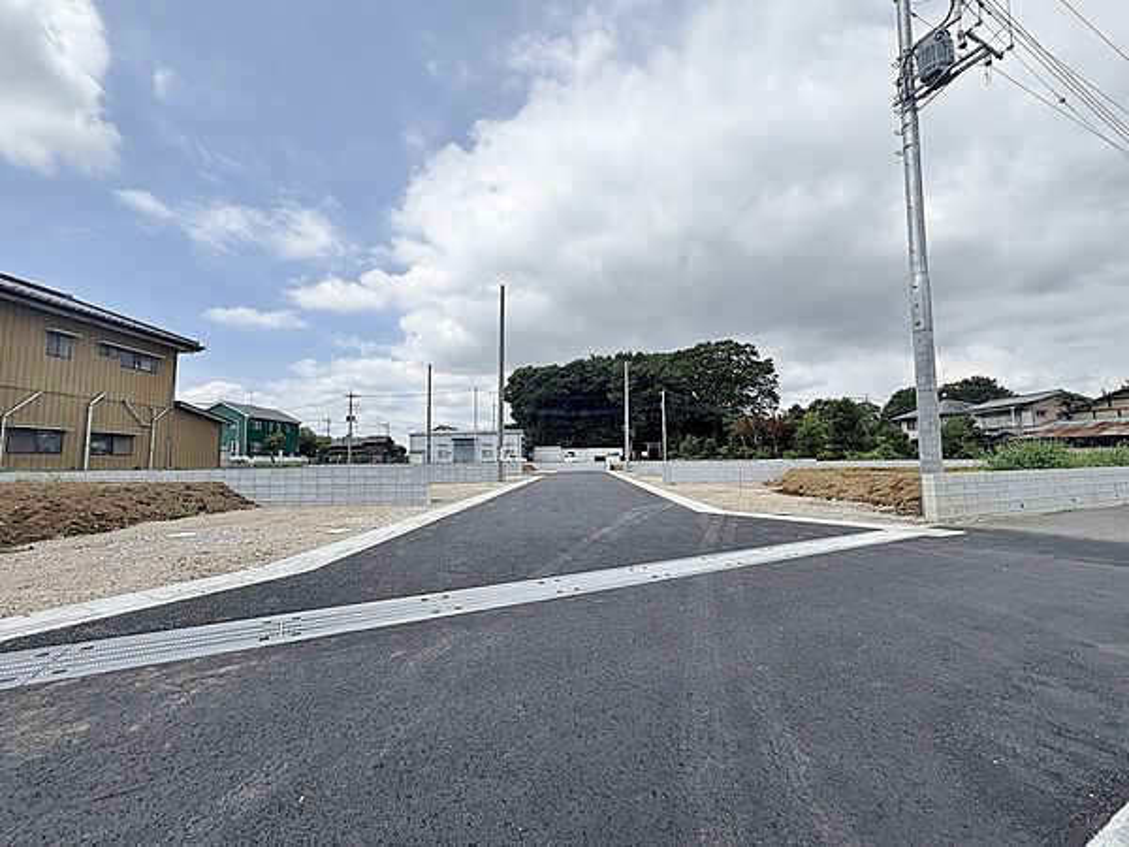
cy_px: 424
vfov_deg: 85.7
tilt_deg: +6.5
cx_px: 564
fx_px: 457
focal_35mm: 14
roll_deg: +0.8
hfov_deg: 102.1
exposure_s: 1/2494
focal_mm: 2.22
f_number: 2.2
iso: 50
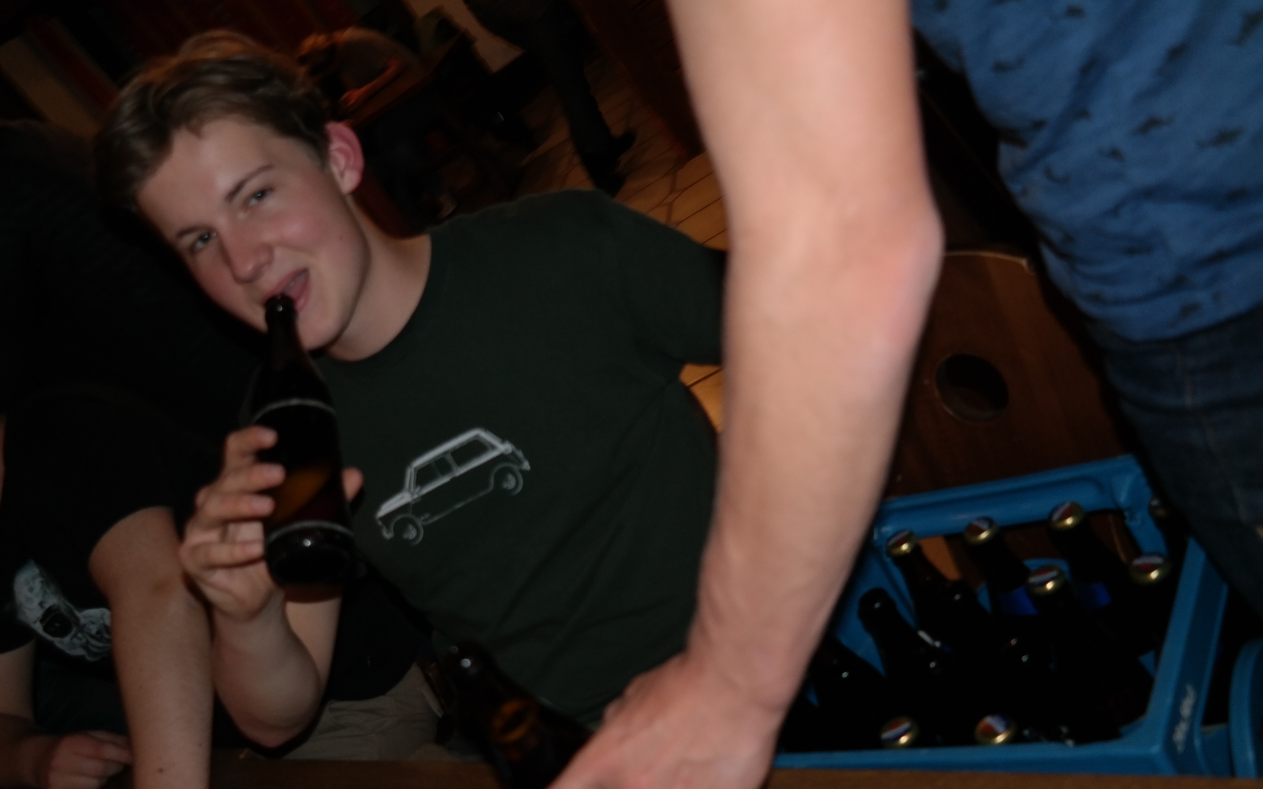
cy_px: 419
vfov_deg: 34.4
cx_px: 635
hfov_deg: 52.8
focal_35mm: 37
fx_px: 1273
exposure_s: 1/50
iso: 400
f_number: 4
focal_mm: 24
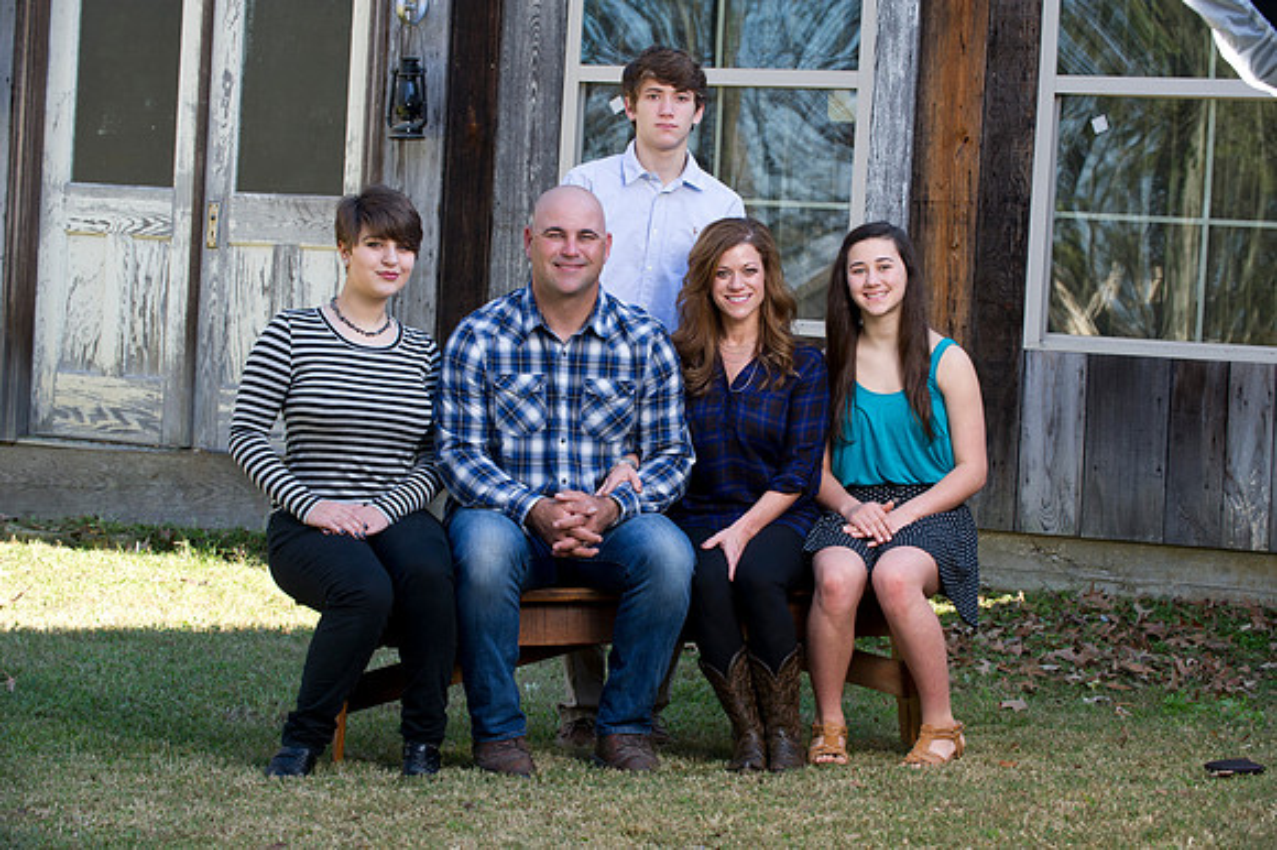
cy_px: 425
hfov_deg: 21.5
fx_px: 3368
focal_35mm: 95
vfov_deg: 14.4
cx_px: 638
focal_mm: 95
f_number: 6.3
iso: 400
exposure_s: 1/125
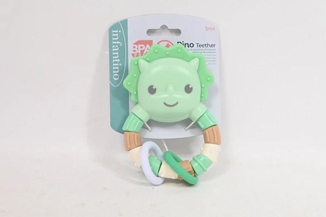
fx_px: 679
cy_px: 108
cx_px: 163
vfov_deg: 18.2
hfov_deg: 27.0
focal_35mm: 75
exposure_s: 1/160
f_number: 7.1
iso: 1000
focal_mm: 50
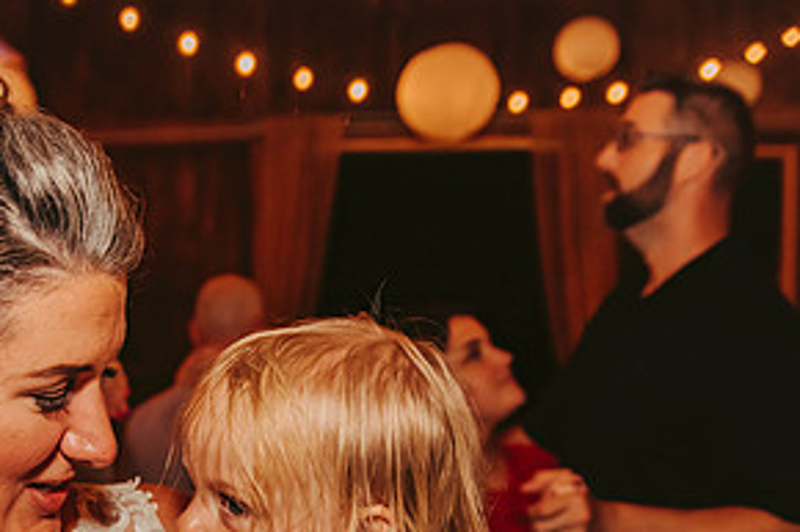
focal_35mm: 56
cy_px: 514
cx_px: 251
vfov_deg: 23.3
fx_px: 1244
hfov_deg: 35.2
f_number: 2.8
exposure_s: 1/125
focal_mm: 28
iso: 1250
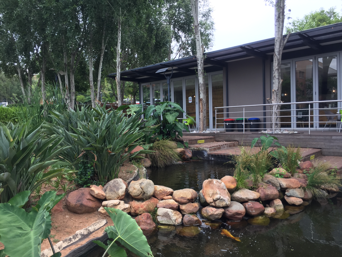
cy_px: 128
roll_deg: +4.4
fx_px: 287
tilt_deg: -3.9
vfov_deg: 48.2
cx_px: 171
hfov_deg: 61.7
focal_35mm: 29
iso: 32
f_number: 2.2
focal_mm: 4.15
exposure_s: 1/208
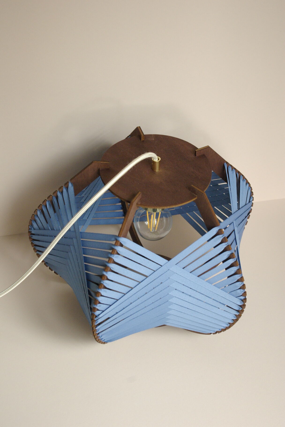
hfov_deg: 20.2
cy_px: 214
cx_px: 142
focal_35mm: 68
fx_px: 801
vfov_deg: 29.9
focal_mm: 45
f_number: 5.6
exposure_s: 1/80
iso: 1000
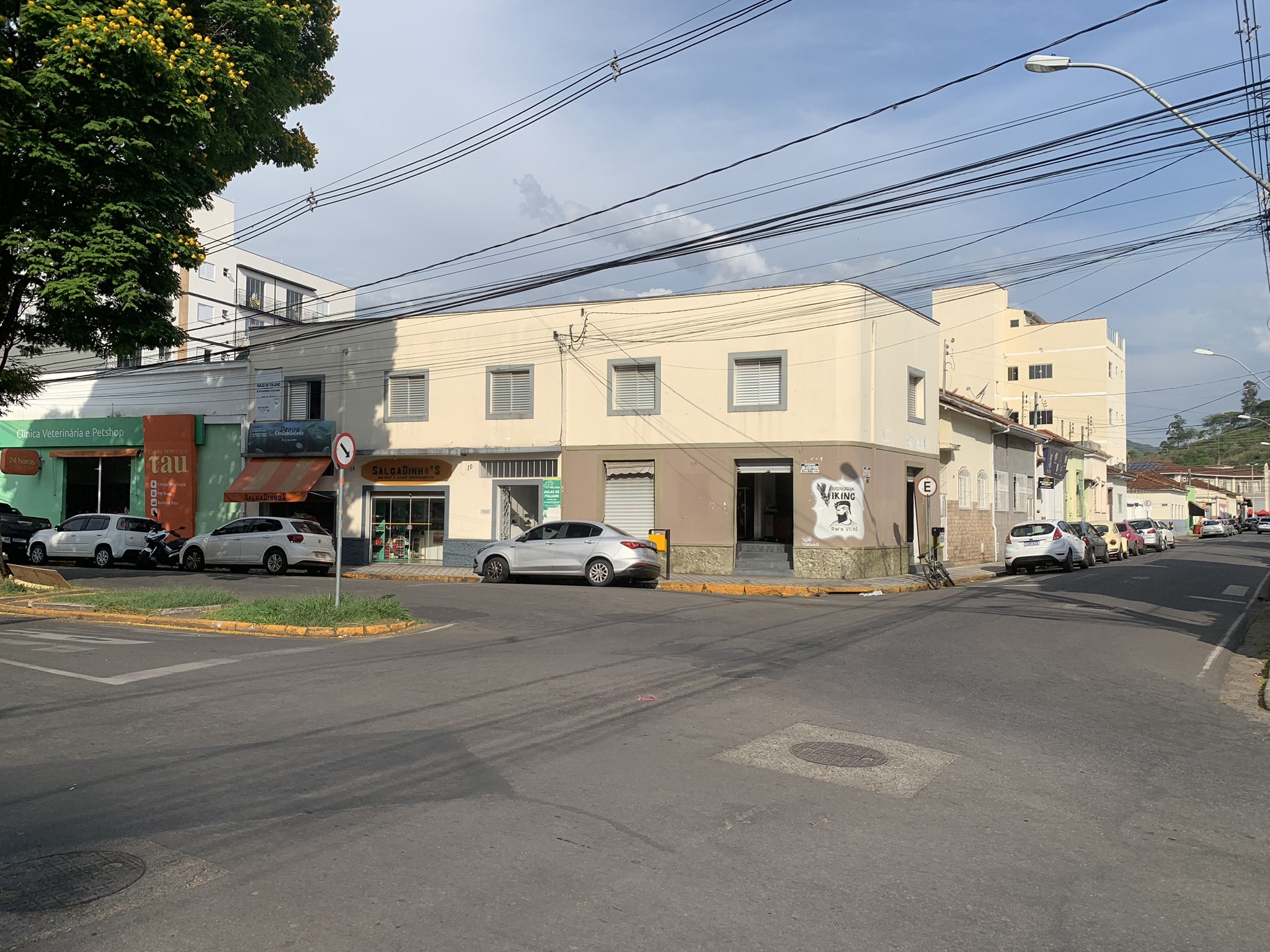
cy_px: 476
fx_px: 954
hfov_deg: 67.3
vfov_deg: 53.1
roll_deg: +0.4
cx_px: 635
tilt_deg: +0.3
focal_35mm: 26
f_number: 1.8
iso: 25
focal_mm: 4.25
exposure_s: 1/4274
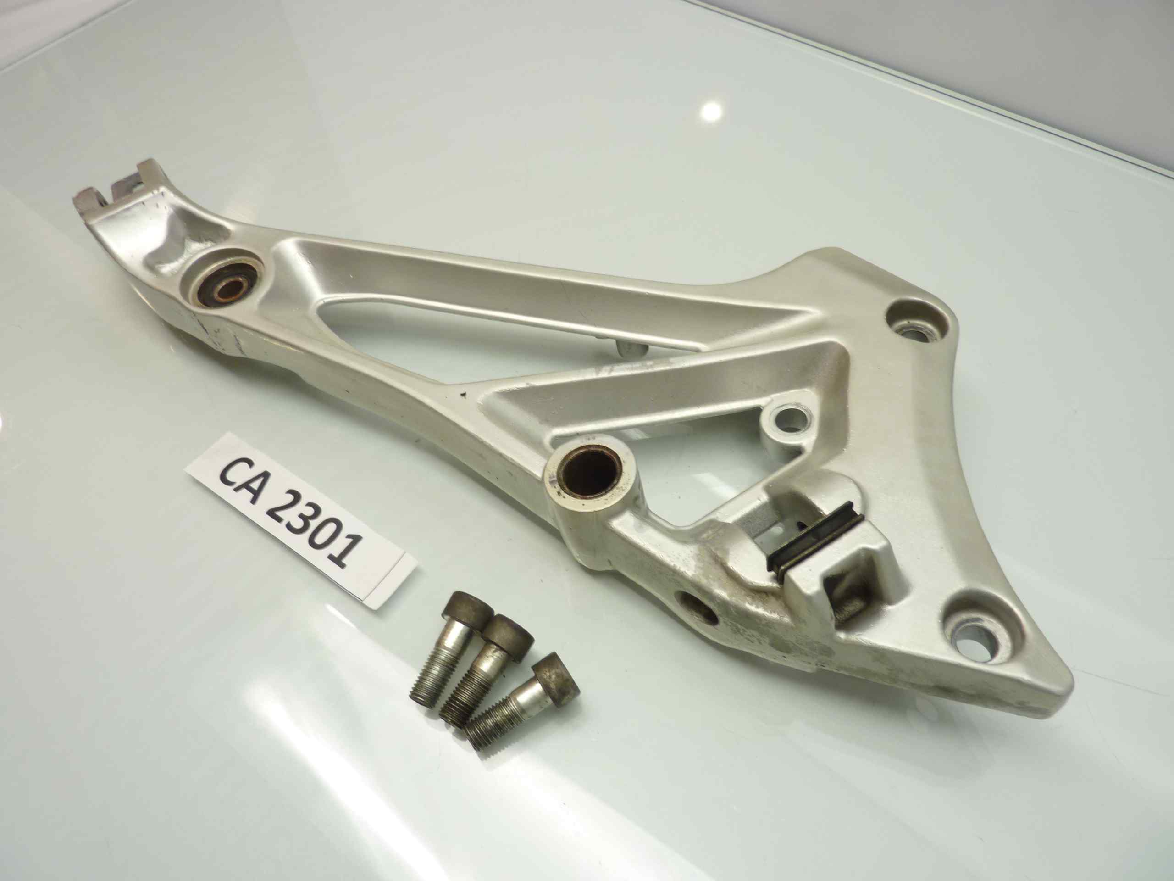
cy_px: 440
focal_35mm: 25
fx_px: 848
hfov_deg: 69.4
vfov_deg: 54.9
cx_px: 587
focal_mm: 4.1
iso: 80
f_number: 3.3
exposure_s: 1/20
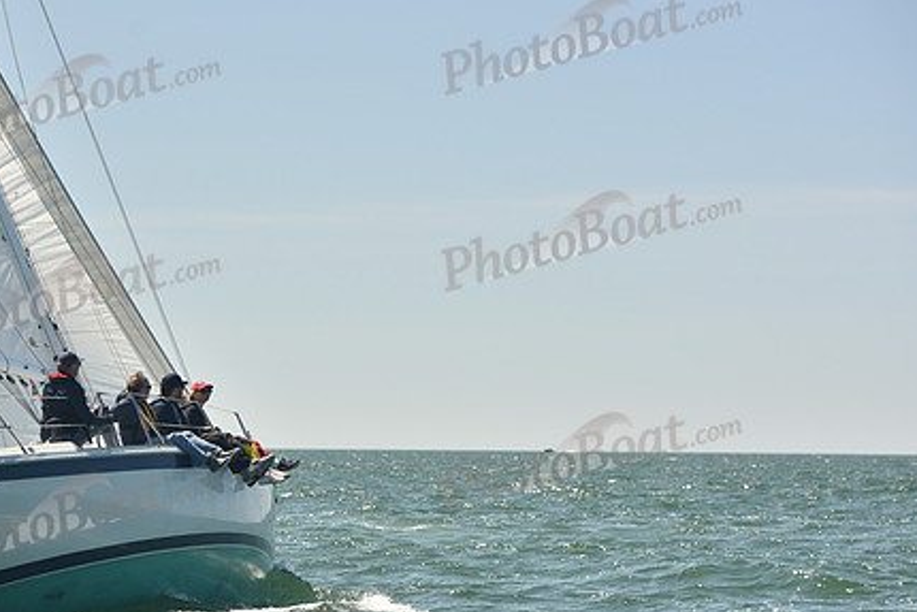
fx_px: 3440
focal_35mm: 135
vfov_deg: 10.2
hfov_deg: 15.2
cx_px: 333
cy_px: 376
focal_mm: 100
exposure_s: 1/800
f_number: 5
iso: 250
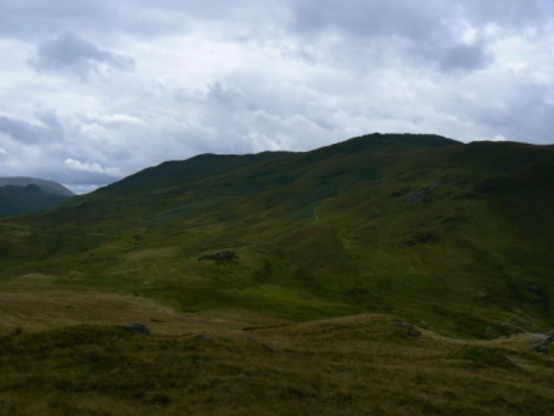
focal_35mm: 38
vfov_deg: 37.7
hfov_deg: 49.0
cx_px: 278
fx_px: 608
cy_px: 217
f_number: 8
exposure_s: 1/640
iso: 80
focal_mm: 6
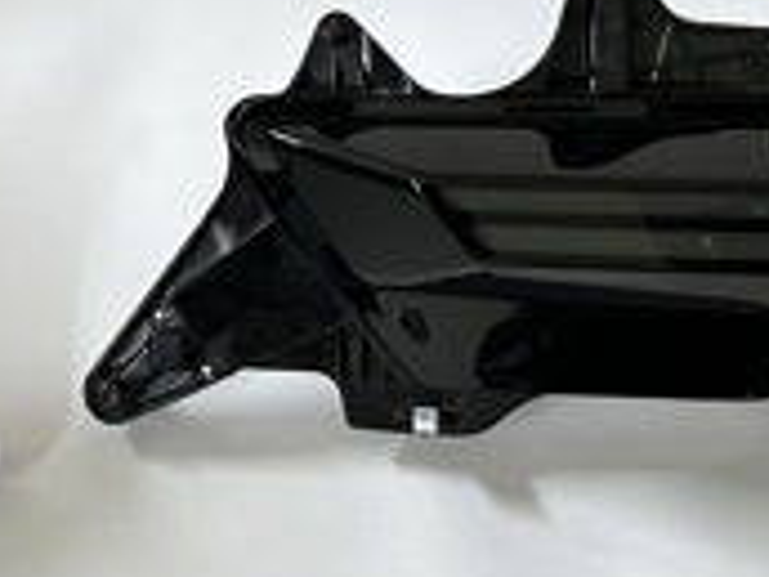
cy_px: -145
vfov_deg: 15.9
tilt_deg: -36.6
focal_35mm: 89
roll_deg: +0.7
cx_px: 31
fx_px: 1977
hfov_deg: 21.4
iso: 250
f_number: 1.78
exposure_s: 1/60
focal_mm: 6.86
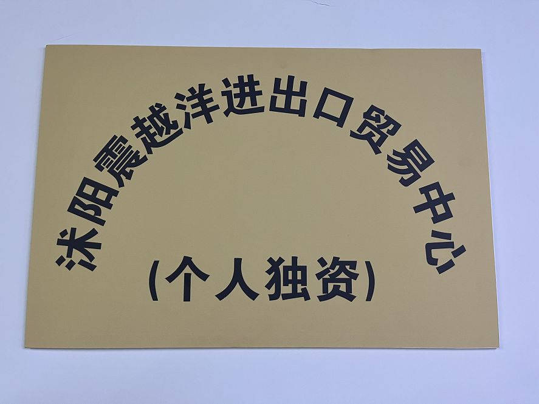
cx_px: 270
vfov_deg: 53.1
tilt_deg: +8.5
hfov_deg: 67.3
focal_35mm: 26
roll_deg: +0.8
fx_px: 405
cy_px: 202
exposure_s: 1/50
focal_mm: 5.1
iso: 160
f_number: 1.6
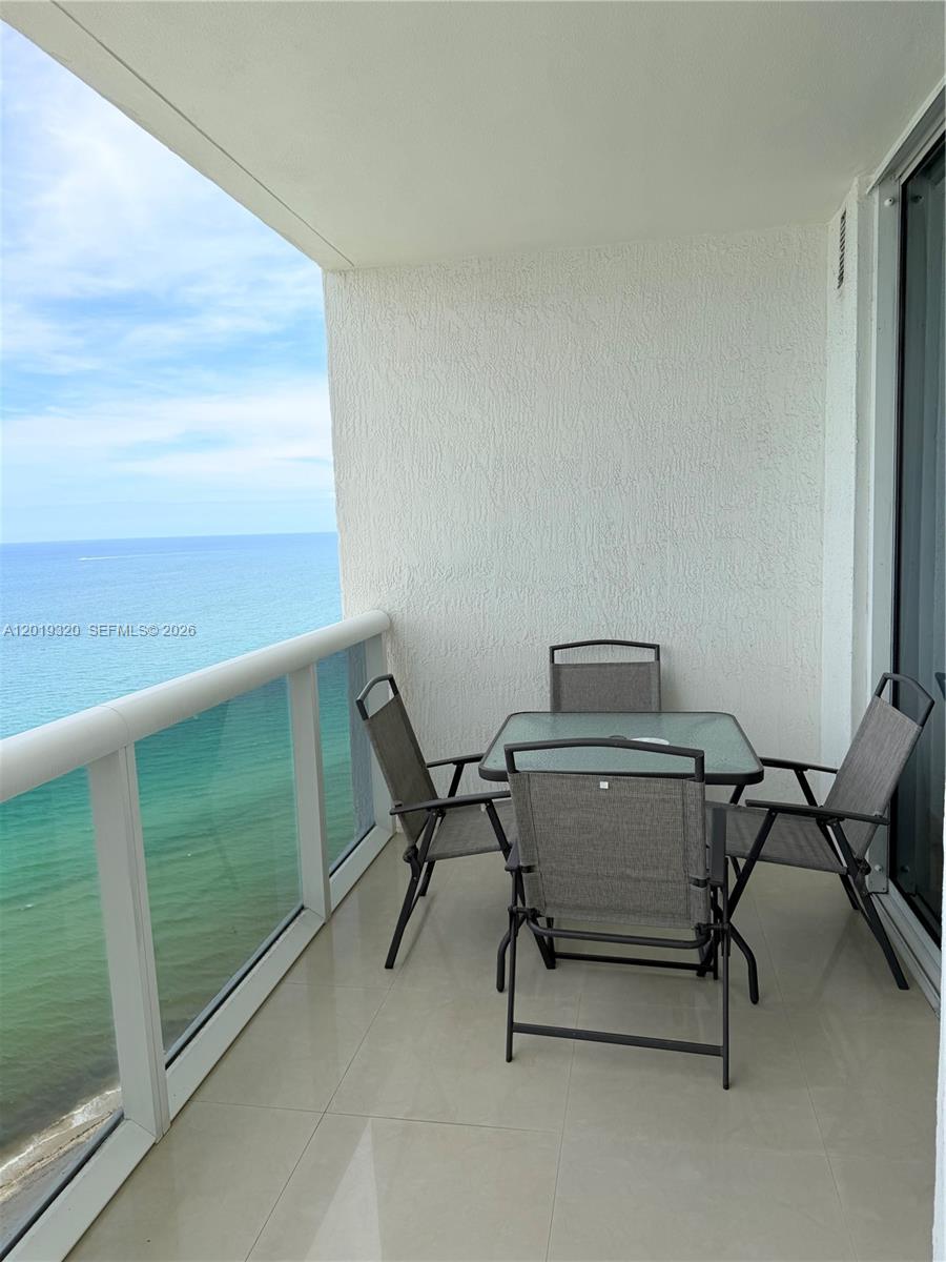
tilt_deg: -7.3
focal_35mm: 24
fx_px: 875
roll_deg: +2.1
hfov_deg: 56.8
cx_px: 473
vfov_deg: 71.6
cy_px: 631
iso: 80
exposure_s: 1/2801
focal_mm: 6.76
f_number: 1.78
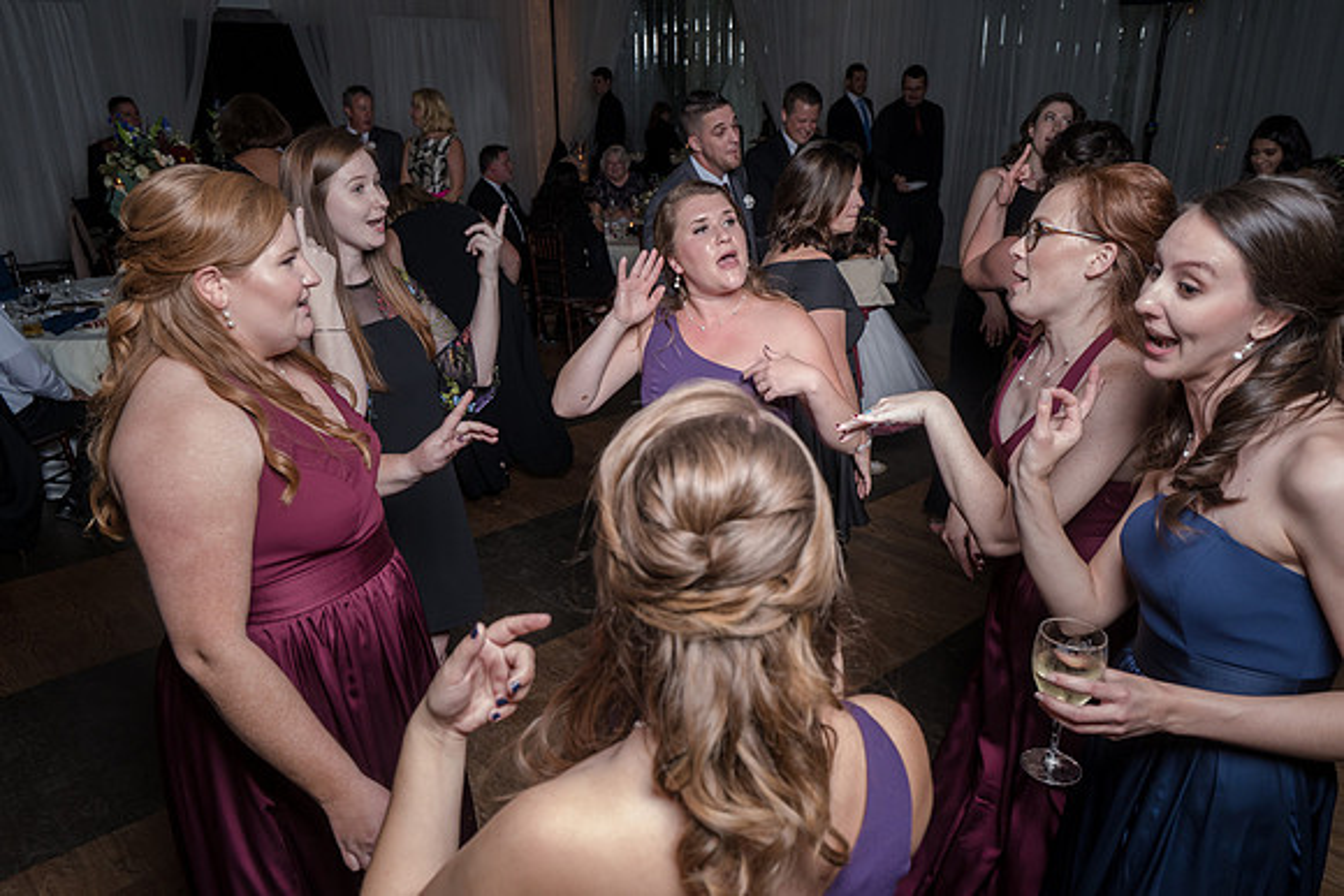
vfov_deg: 46.4
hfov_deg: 65.5
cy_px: 448
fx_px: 1046
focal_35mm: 28
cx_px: 672
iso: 2000
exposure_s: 1/200
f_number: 5.6
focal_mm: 28
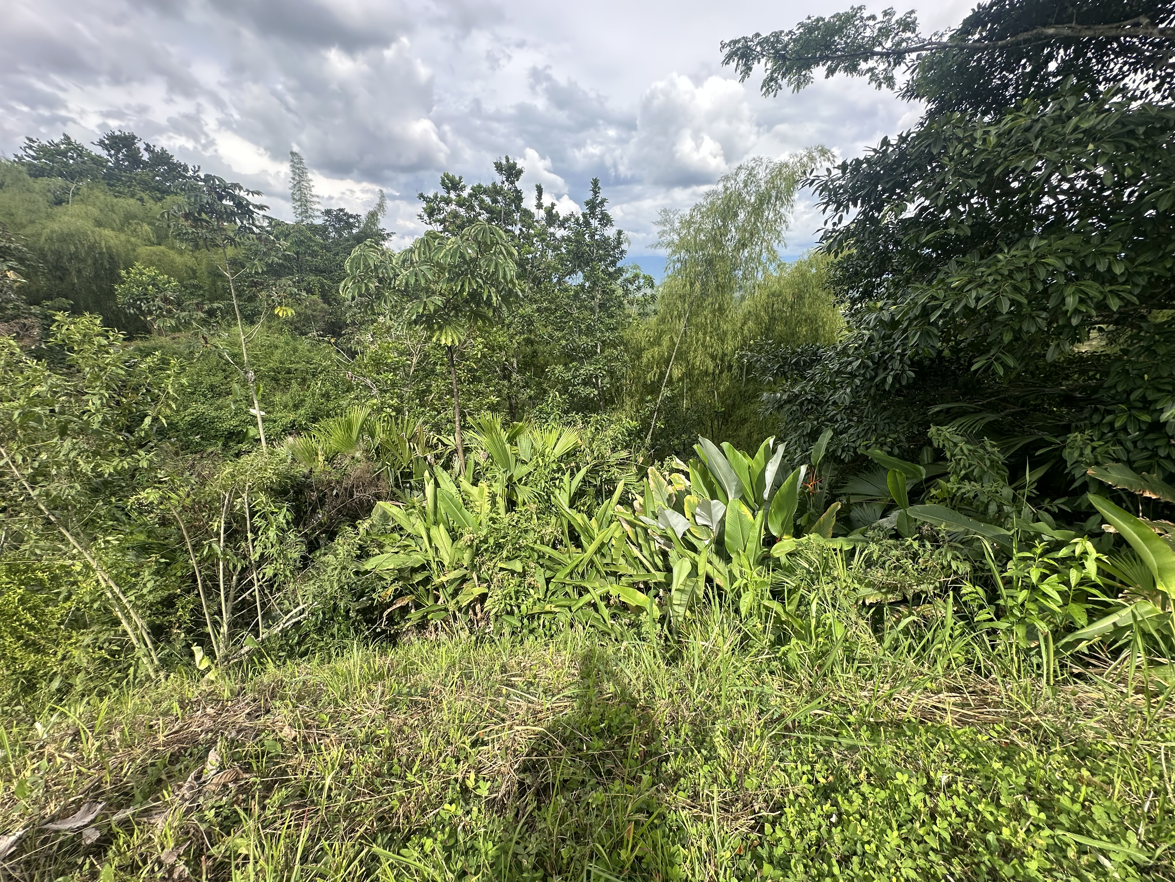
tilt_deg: -16.2
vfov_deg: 85.7
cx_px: 588
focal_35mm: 14
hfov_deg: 102.1
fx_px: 475
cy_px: 441
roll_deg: +0.8
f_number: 2.2
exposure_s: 1/550
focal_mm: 2.22
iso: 40
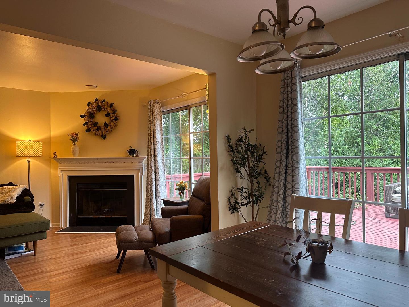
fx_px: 284
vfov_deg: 56.8
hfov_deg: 71.6
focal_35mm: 24
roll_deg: +0.8
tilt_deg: +0.7
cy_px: 154
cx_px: 204
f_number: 1.78
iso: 200
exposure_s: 1/60
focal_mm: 6.86
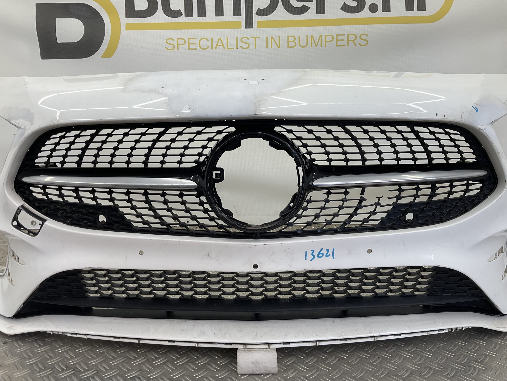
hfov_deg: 61.7
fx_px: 425
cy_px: 190
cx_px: 254
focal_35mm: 29
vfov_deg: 48.2
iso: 20
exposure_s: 1/120
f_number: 1.8
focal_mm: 3
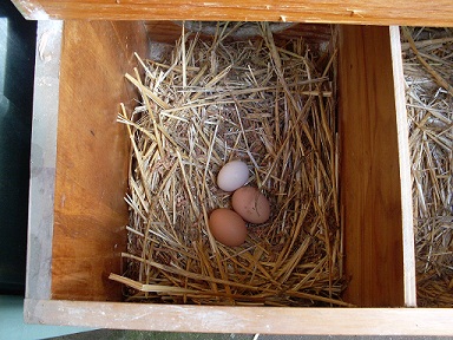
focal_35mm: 38
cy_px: 170
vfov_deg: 37.7
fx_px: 497
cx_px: 226
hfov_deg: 49.0
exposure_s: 1/60
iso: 100
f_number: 2.8
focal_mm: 6.3
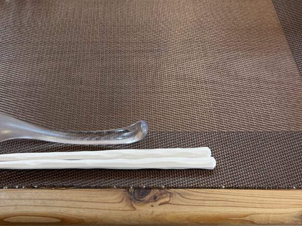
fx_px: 401
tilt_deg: -46.7
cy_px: 43
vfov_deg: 30.7
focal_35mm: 46
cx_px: 108
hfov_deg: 40.9
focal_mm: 5.1
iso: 125
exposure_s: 1/99
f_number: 1.6
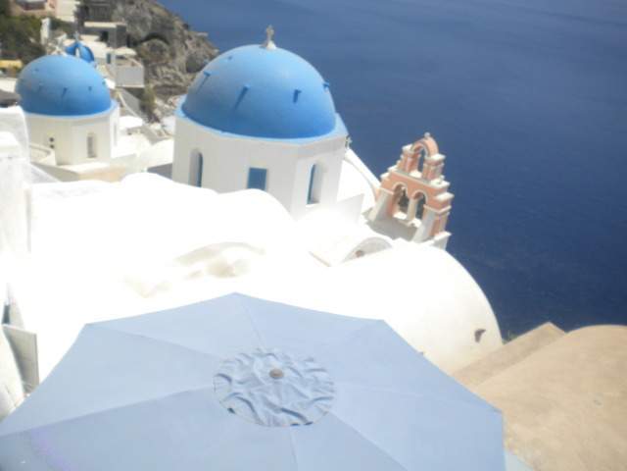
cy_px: 236
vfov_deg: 40.7
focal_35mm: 35
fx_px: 634
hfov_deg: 52.6
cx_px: 314
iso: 80
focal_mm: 6.3
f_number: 4.6
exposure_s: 1/1000
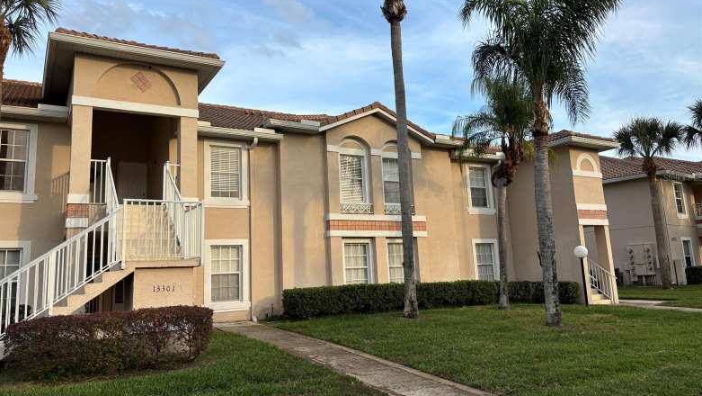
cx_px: 346
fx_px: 540
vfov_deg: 40.2
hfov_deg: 66.0
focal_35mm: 29
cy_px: 177
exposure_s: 1/1590
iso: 50
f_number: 1.6
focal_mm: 5.96
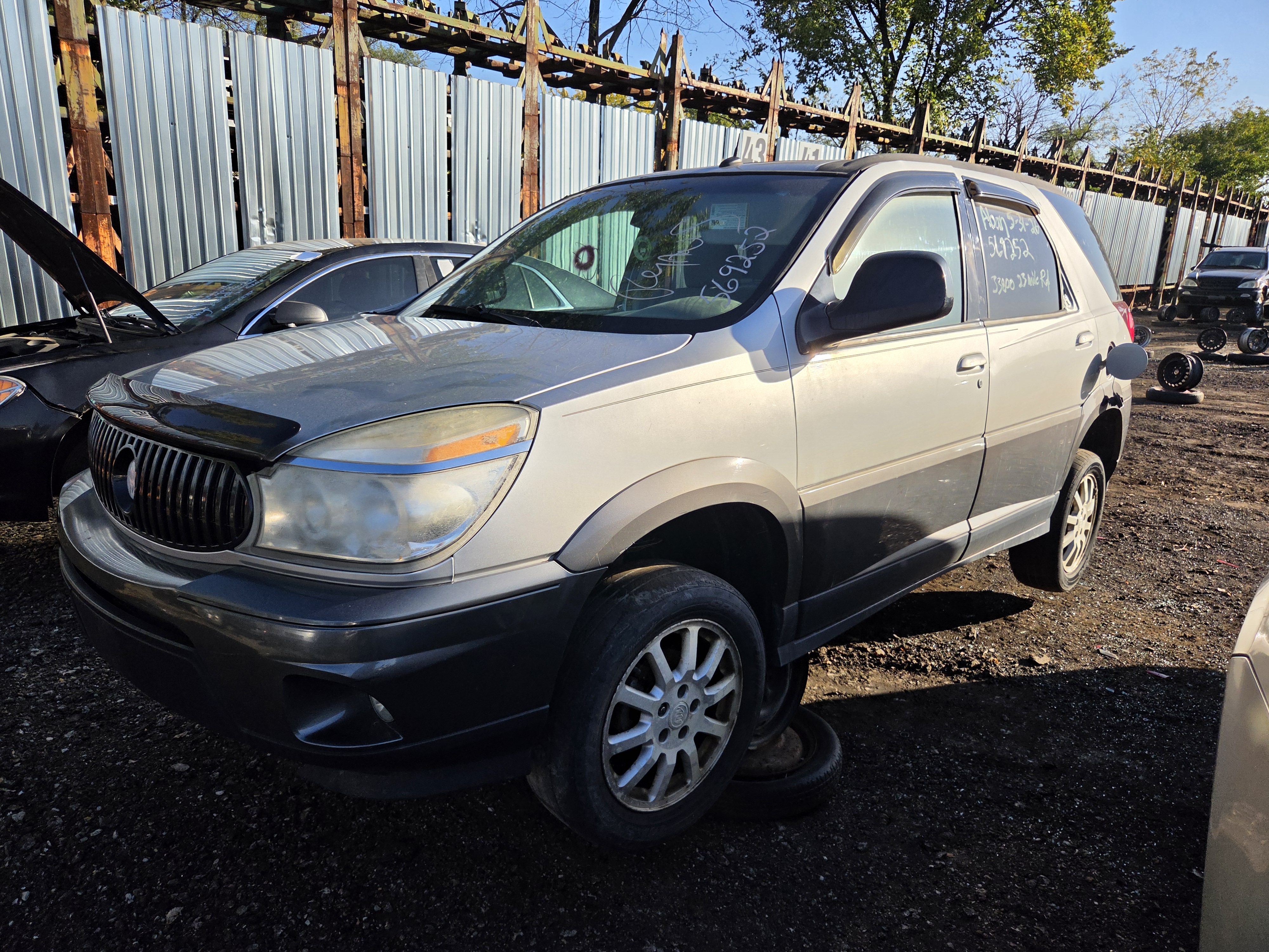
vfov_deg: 58.9
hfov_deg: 73.9
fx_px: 843
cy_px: 476
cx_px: 634
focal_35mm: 23
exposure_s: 1/7324
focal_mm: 5.4
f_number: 1.8
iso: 80
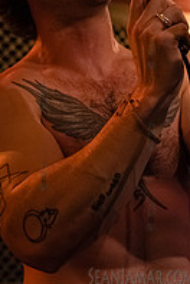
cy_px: 136
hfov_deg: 14.9
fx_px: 720
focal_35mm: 91
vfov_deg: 22.4
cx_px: 151
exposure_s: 1/320
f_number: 3.2
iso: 16000
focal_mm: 40
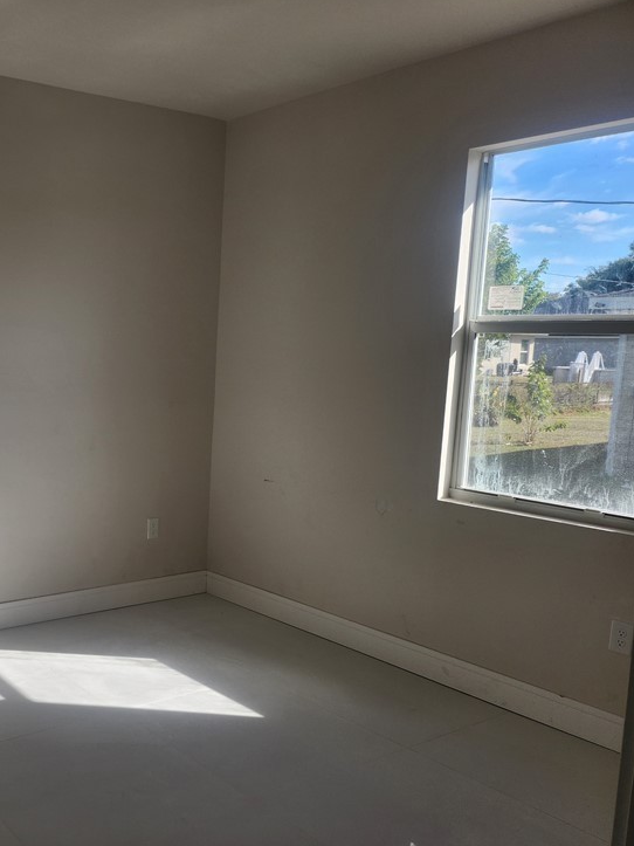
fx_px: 831
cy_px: 434
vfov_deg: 54.0
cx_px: 56
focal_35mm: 34
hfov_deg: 38.7
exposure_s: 1/878
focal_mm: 5
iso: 50
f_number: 1.8
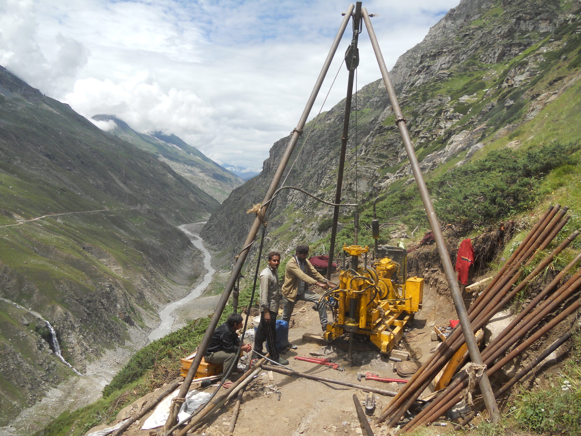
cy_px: 218
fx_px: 453
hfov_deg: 65.3
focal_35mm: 27
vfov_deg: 51.4
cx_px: 290
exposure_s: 1/1250
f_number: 3.2
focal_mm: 4.9
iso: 80
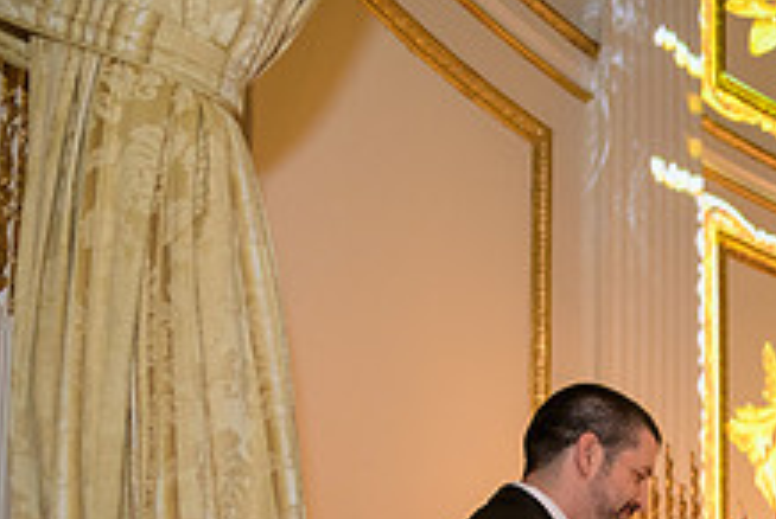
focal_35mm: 77
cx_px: 929
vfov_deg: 16.7
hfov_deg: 23.9
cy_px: 681
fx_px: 1662
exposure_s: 1/100
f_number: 3.2
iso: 1600
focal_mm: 29
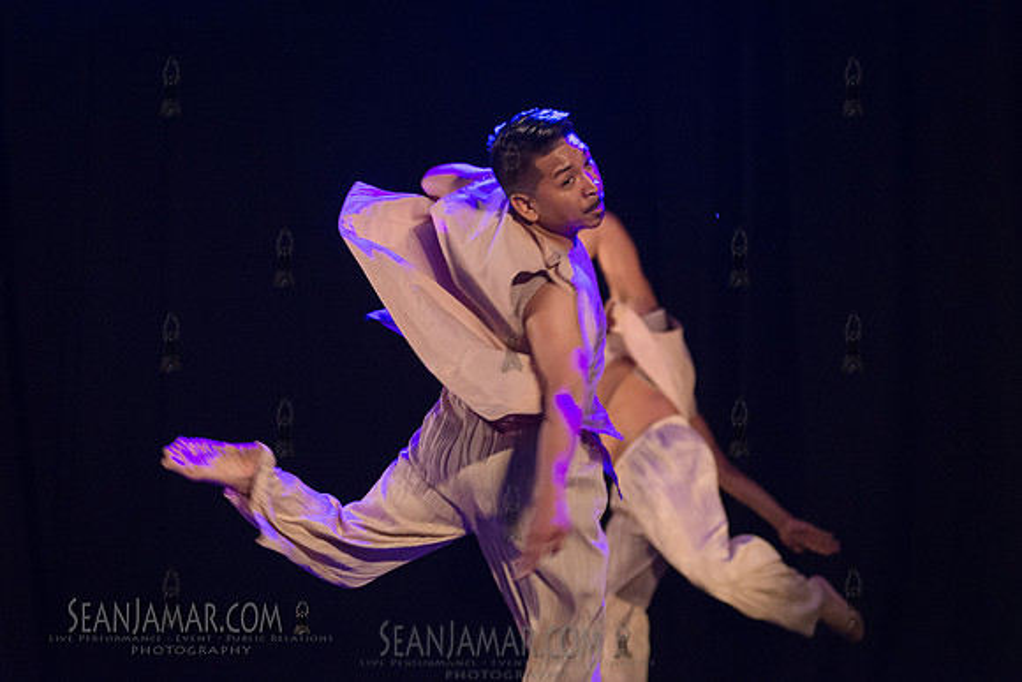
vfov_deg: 14.9
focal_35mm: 92
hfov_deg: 22.1
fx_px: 2612
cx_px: 511
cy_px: 341
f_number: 2.8
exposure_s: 1/250
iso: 4000
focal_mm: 92
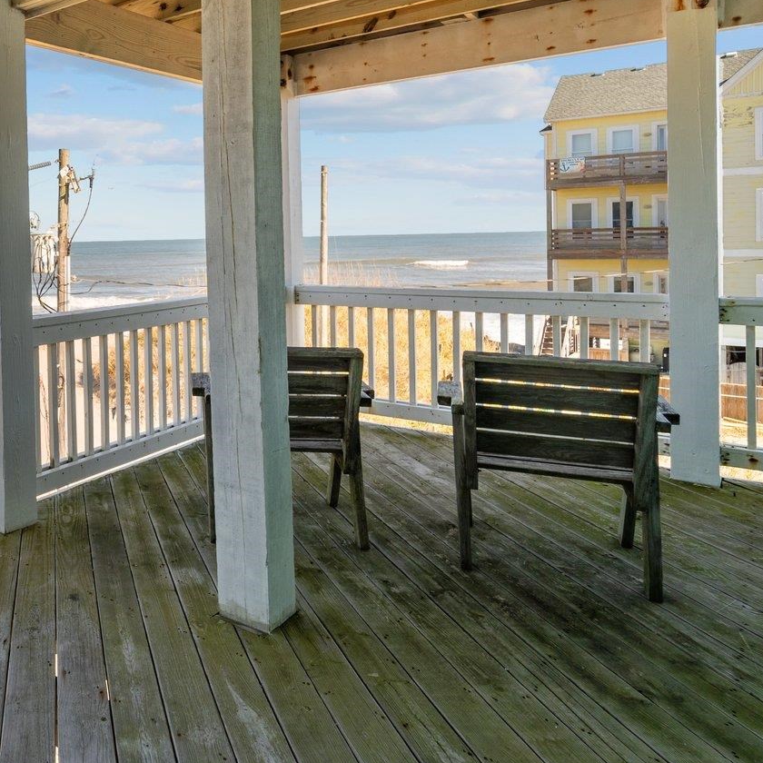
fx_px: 723
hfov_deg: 48.8
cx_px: 57
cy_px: 258
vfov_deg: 54.6
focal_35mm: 29
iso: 100
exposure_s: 1/320
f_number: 8
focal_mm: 14
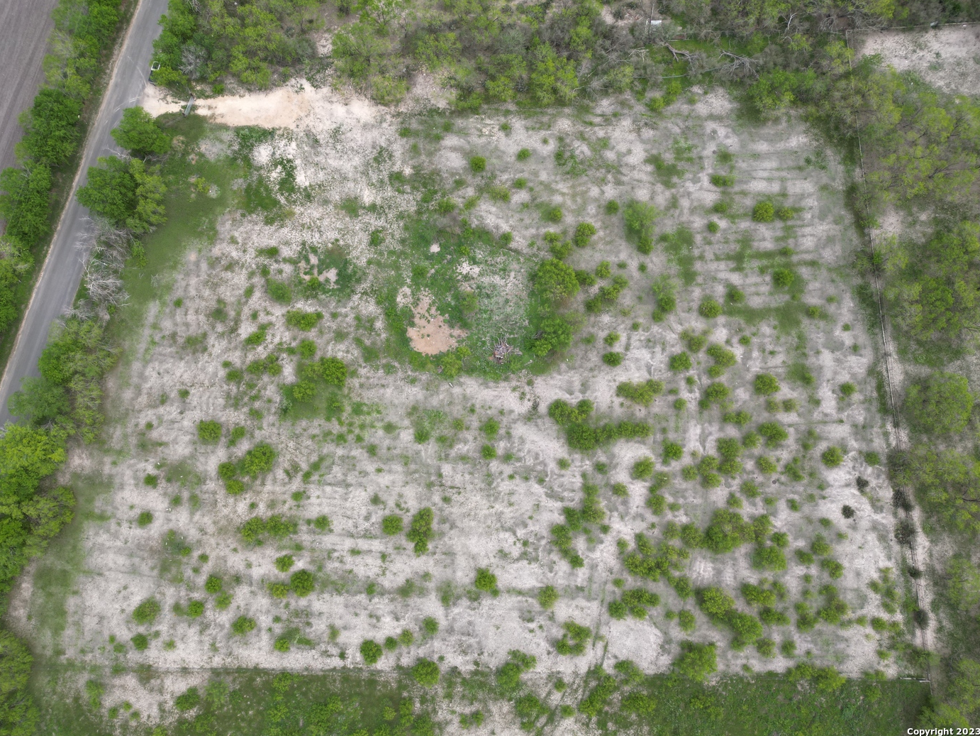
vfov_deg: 54.9
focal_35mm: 25
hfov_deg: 69.4
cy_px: 365
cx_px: 472
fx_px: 708
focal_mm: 6.72
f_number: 1.7
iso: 100
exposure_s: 1/1250
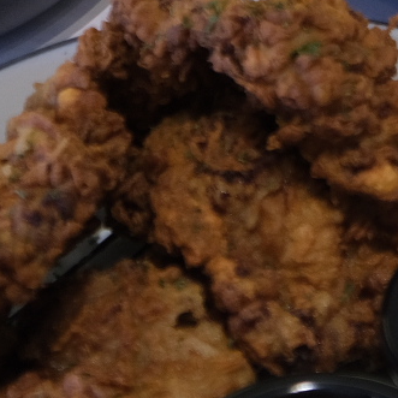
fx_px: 4930
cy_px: -267
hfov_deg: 4.6
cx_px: 581
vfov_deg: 4.6
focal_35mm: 379
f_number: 4
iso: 640
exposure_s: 1/40
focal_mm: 55
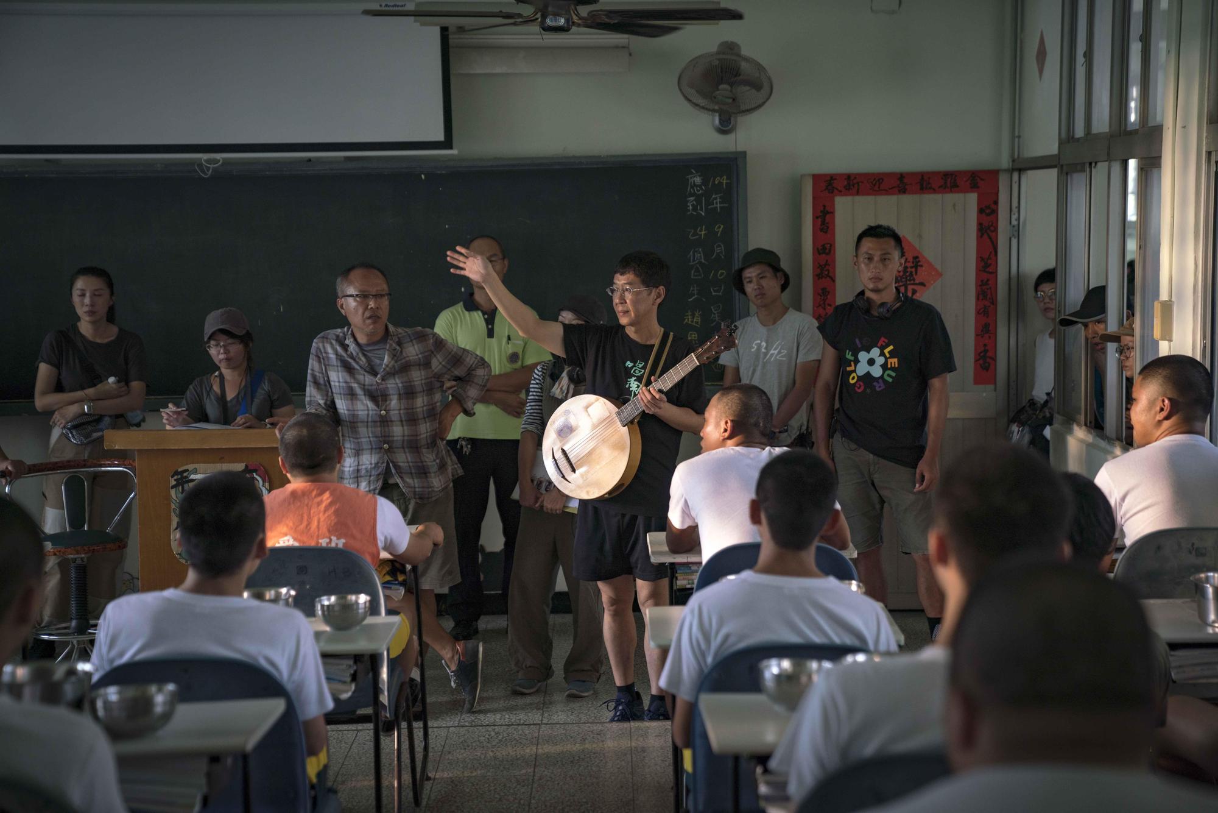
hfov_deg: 31.9
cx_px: 609
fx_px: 2132
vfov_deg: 21.6
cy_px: 406
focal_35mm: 63
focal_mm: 63
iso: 320
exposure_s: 1/250
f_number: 2.8
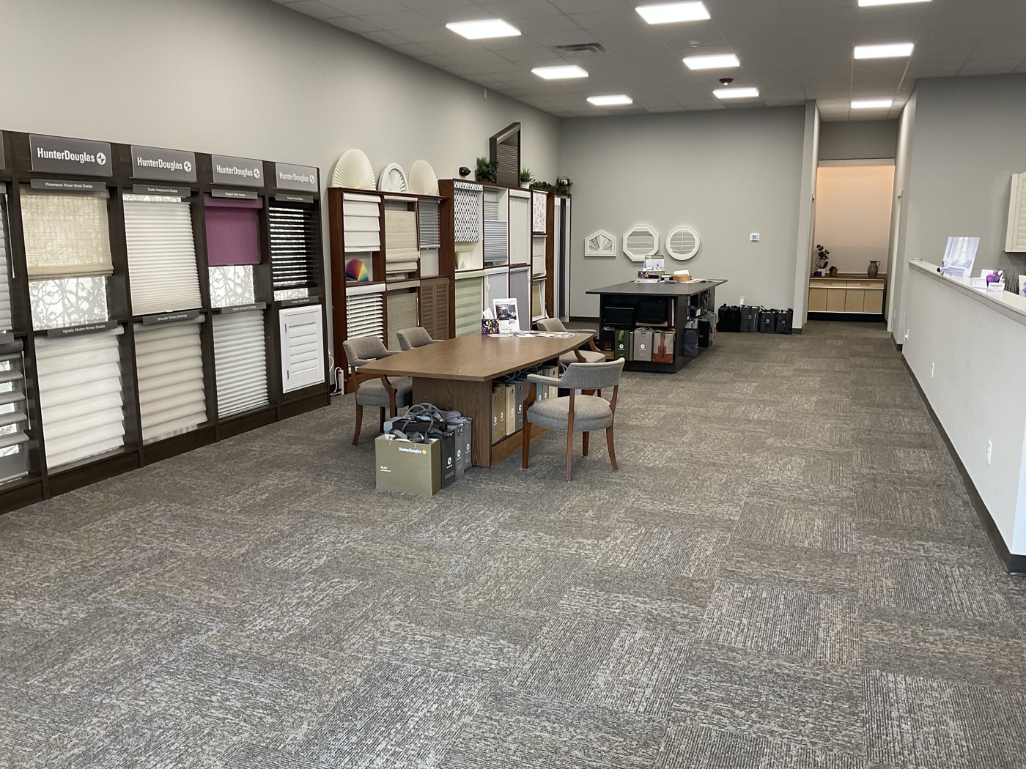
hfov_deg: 61.7
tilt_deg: -9.7
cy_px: 384
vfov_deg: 48.2
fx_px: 860
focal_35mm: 29
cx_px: 513
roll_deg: -0.6
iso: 50
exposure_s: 1/60
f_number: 1.8
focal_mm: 3
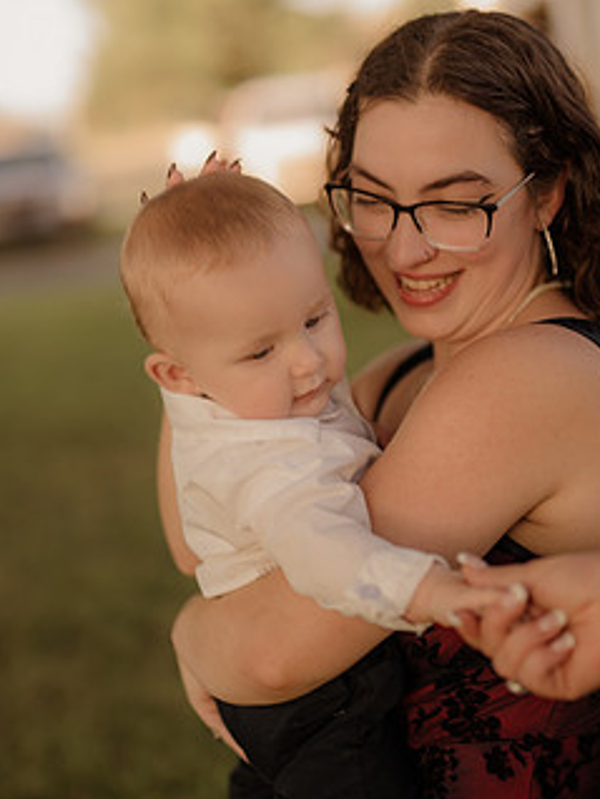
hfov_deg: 21.6
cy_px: 344
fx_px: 1569
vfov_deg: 28.5
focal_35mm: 68
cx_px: 329
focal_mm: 50
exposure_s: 1/640
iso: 200
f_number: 2.8
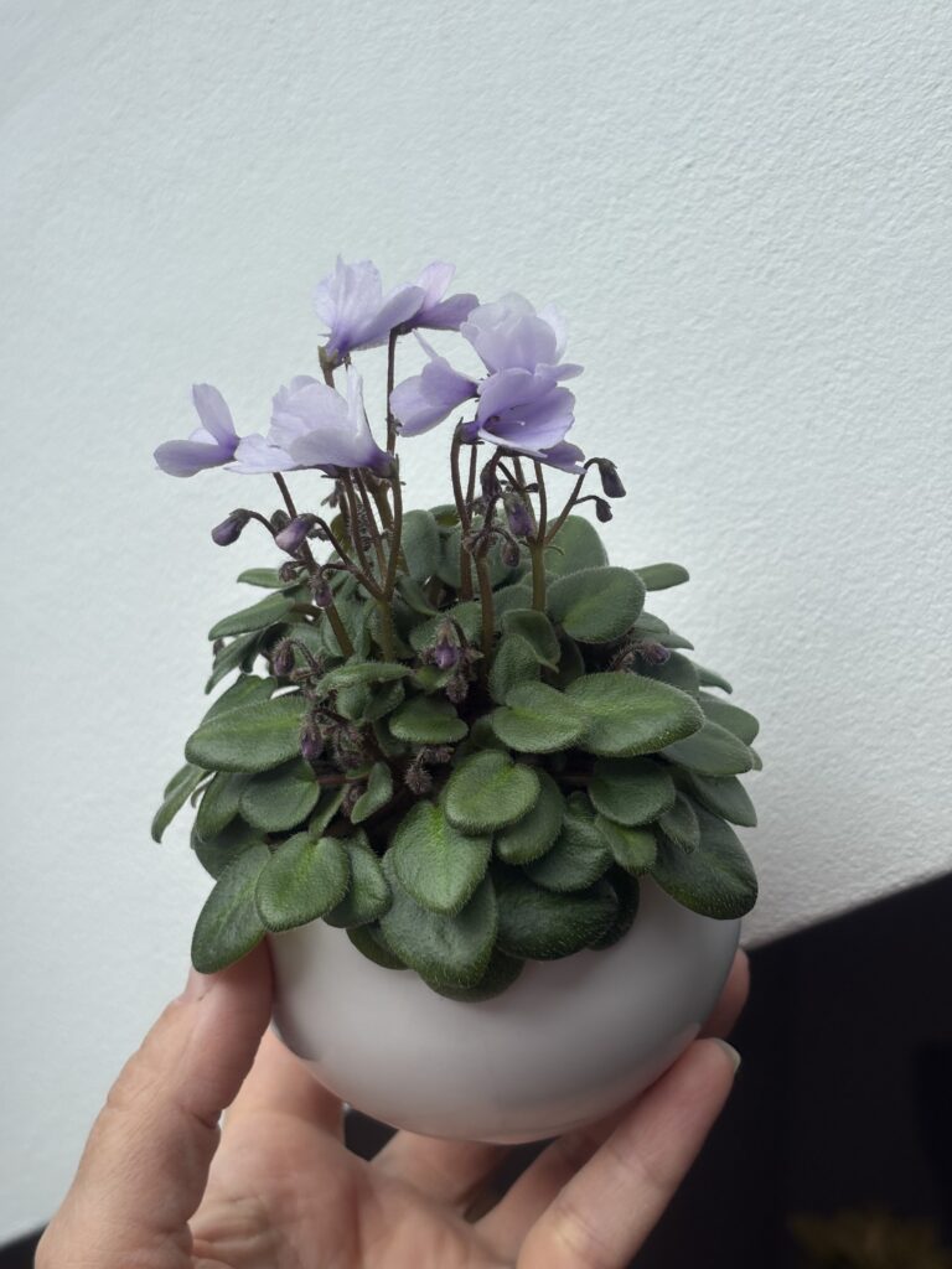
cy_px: 634
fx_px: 1907
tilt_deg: -14.3
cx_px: 476
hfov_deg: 28.0
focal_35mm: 52
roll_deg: +0.0
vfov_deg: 36.8
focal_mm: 5.96
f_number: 1.6
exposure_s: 1/1048
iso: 40
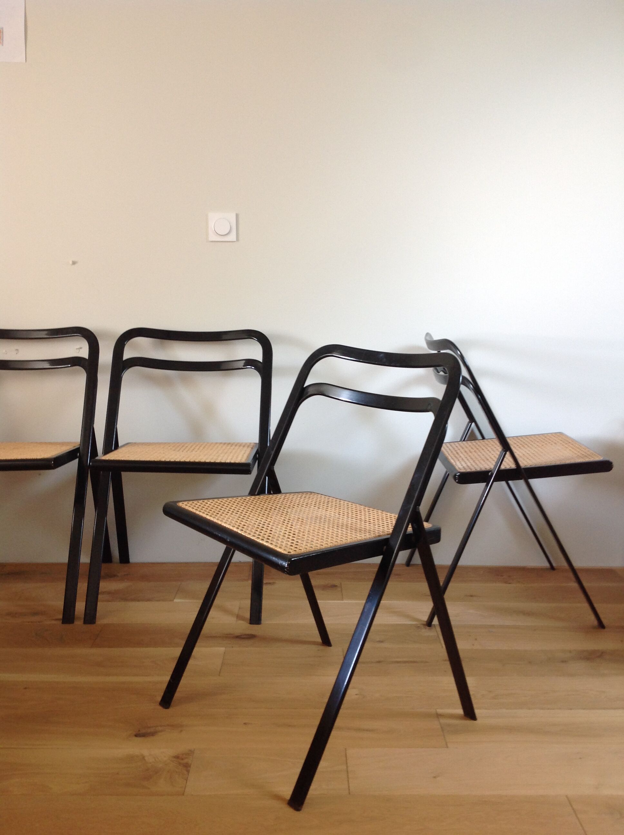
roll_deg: -0.7
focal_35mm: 35
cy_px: 418
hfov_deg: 40.6
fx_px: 843
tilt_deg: -7.3
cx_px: 312
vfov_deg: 52.7
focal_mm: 4.28
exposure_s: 1/15
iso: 80
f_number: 2.4
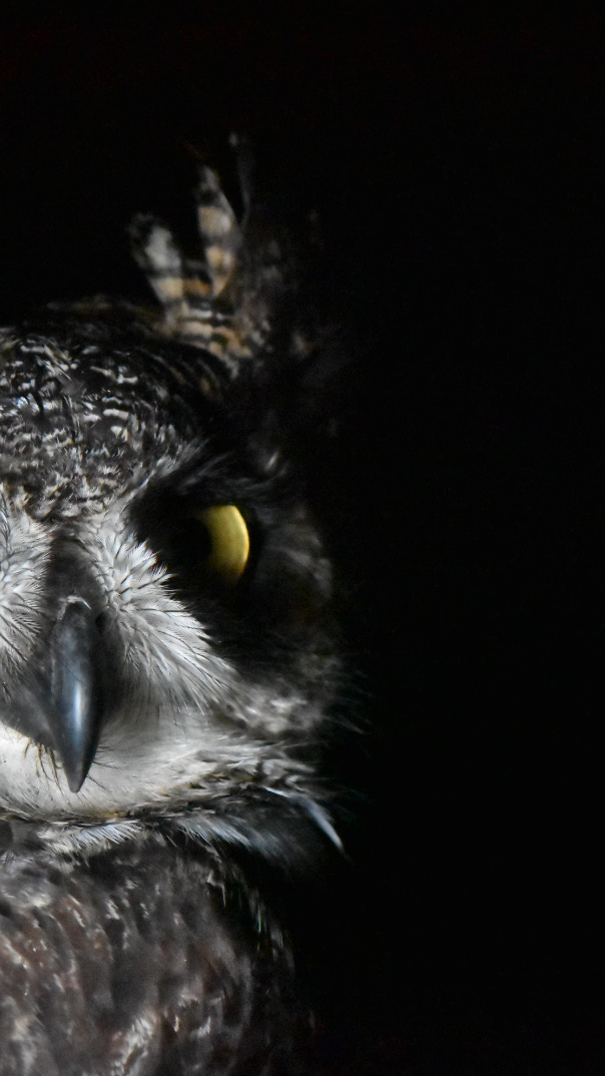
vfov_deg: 8.7
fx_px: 7096
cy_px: 537
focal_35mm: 249
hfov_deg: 4.9
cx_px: -92
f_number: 4.5
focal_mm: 105
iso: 18000
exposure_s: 1/320
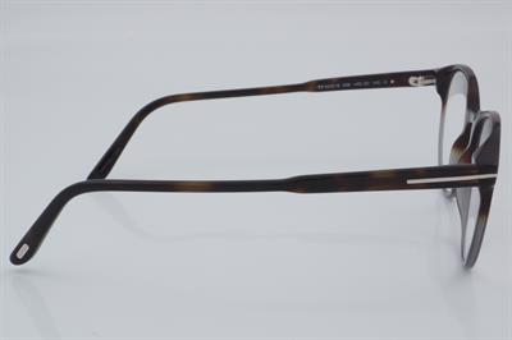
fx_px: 1066
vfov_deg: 18.2
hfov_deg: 27.0
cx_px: 256
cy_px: 170
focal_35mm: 75
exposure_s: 1/4
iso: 100
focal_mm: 50
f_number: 32
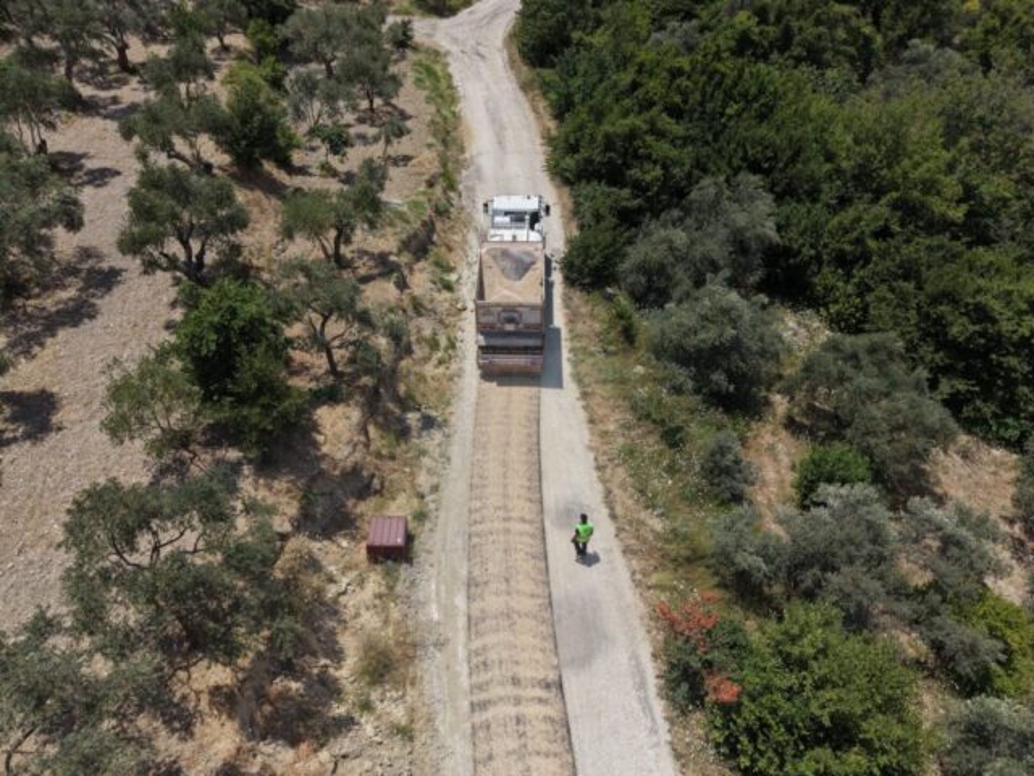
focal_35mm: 24
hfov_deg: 71.6
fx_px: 717
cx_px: 517
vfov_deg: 56.8
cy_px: 388
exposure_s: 1/8000
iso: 200
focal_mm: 8.67
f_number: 1.8
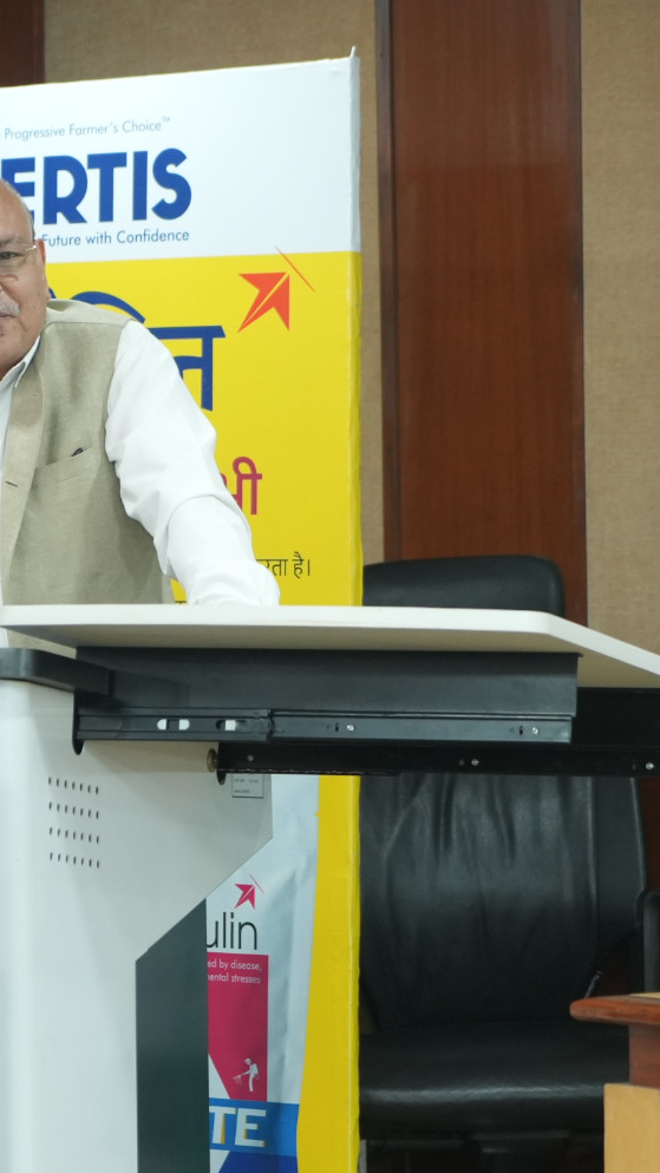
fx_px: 5165
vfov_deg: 13.0
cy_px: 585
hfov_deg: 7.3
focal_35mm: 166
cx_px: -35
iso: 2000
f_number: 4
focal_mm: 70
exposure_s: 1/125
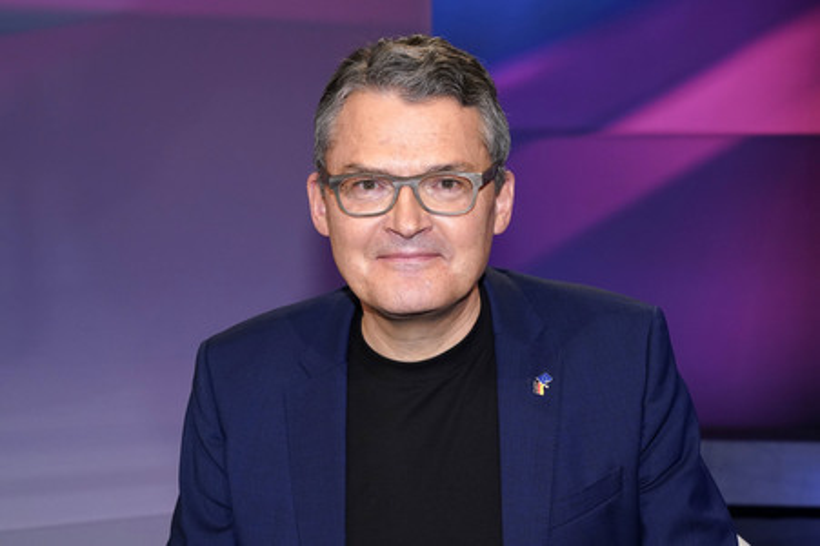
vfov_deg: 27.5
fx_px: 1115
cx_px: 410
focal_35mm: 49
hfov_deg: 40.4
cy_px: 273
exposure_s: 1/125
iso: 1600
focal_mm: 49
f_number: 5.6
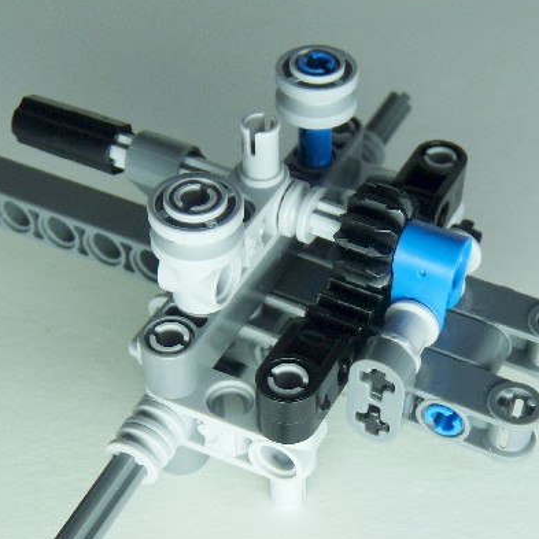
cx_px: 320
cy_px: 396
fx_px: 1110
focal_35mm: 63
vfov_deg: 27.0
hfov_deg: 27.2
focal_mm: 6.2
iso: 100
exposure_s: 1/50
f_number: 3
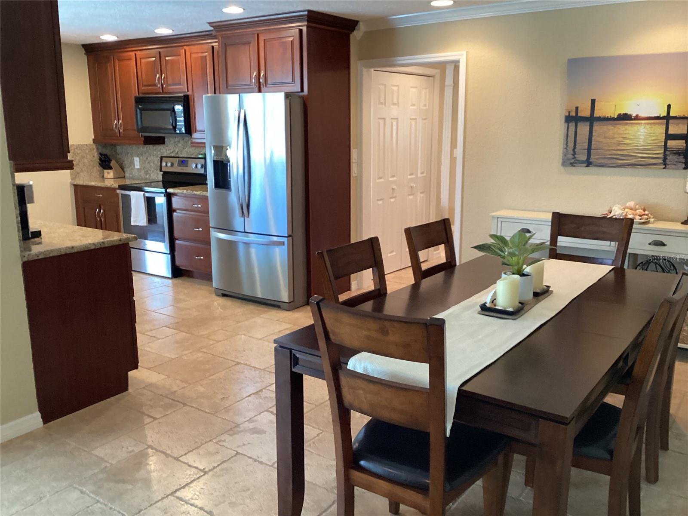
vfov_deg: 45.4
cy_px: 258
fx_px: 616
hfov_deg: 58.4
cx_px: 344
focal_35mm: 31
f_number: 2.4
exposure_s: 1/60
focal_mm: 3.3
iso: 250
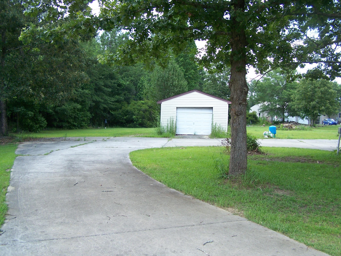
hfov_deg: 48.9
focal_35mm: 38
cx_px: 170
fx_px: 375
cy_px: 128
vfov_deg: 37.8
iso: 80
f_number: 2.8
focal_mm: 6.3
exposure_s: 1/250
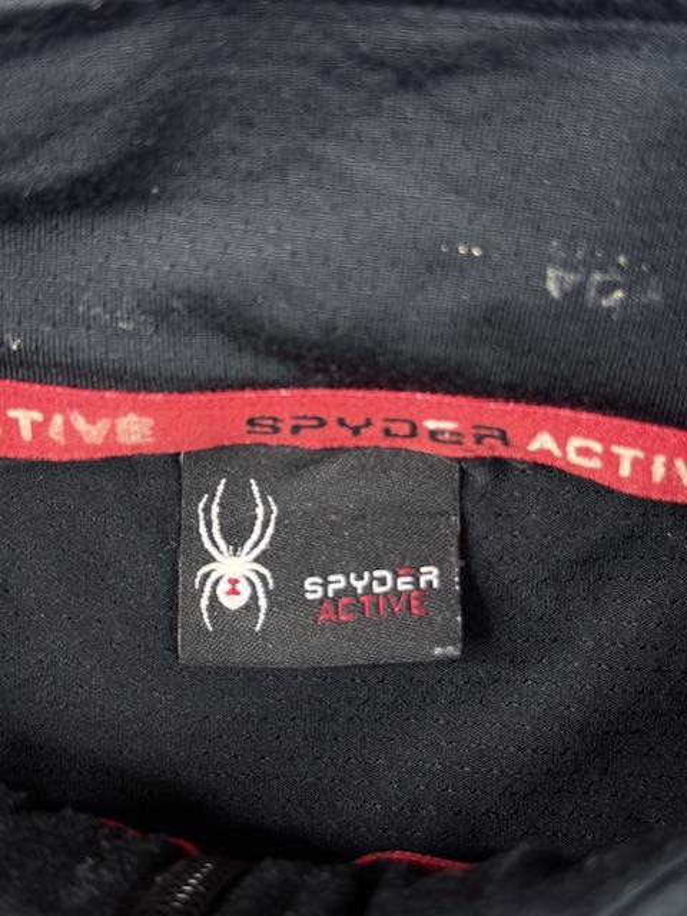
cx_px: 344
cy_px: 458
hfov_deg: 30.3
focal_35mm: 48
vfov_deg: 39.7
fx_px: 1270
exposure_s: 1/50
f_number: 1.78
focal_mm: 6.76
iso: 100
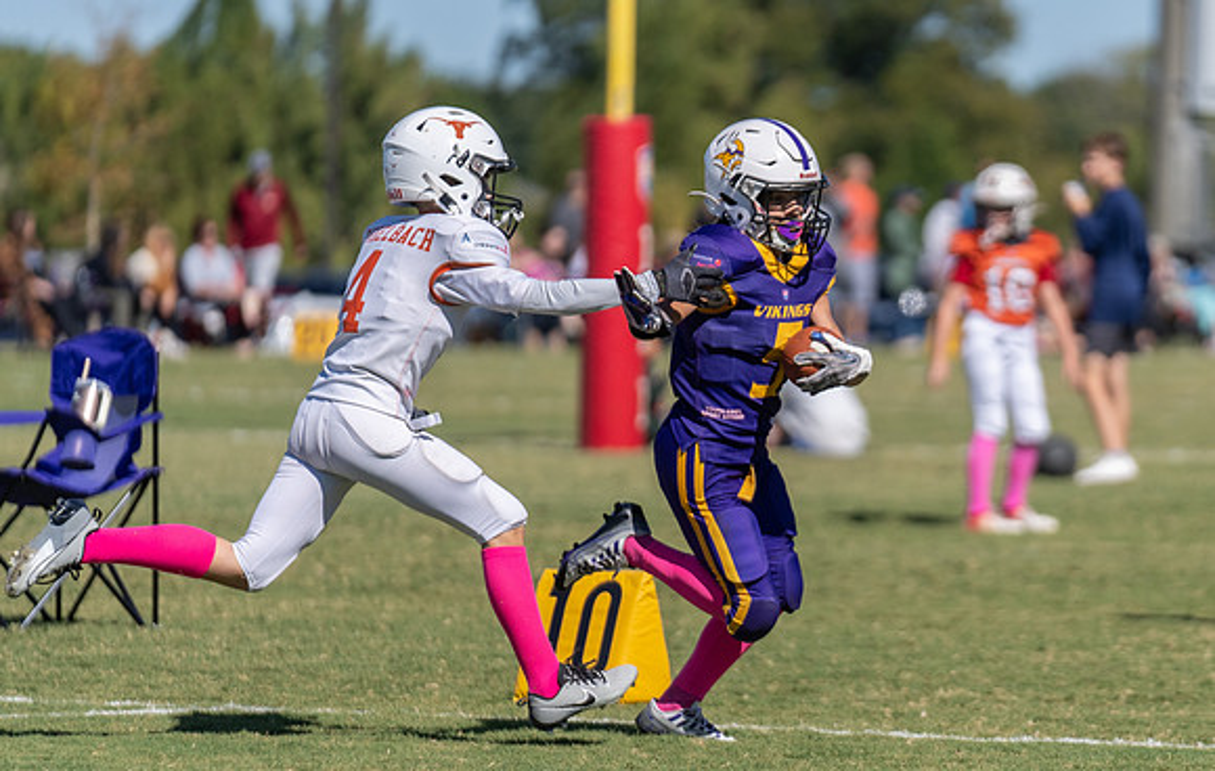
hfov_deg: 5.8
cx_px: 877
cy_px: 434
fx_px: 12045
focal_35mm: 362
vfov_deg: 3.7
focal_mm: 200
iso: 100
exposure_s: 1/3200
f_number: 2.8
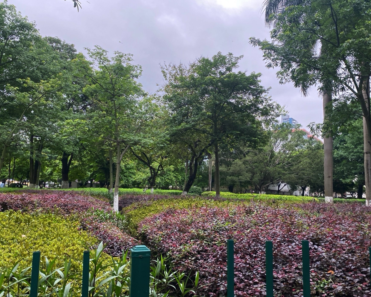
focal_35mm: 30
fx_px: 329
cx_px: 194
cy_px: 157
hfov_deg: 58.7
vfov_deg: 48.5
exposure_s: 1/121
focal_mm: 4.25
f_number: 1.8
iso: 100
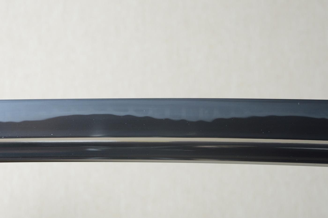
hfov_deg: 19.5
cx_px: 164
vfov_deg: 13.0
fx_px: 956
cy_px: 109
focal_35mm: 105
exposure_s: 1/1.6
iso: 400
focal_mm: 70
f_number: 11
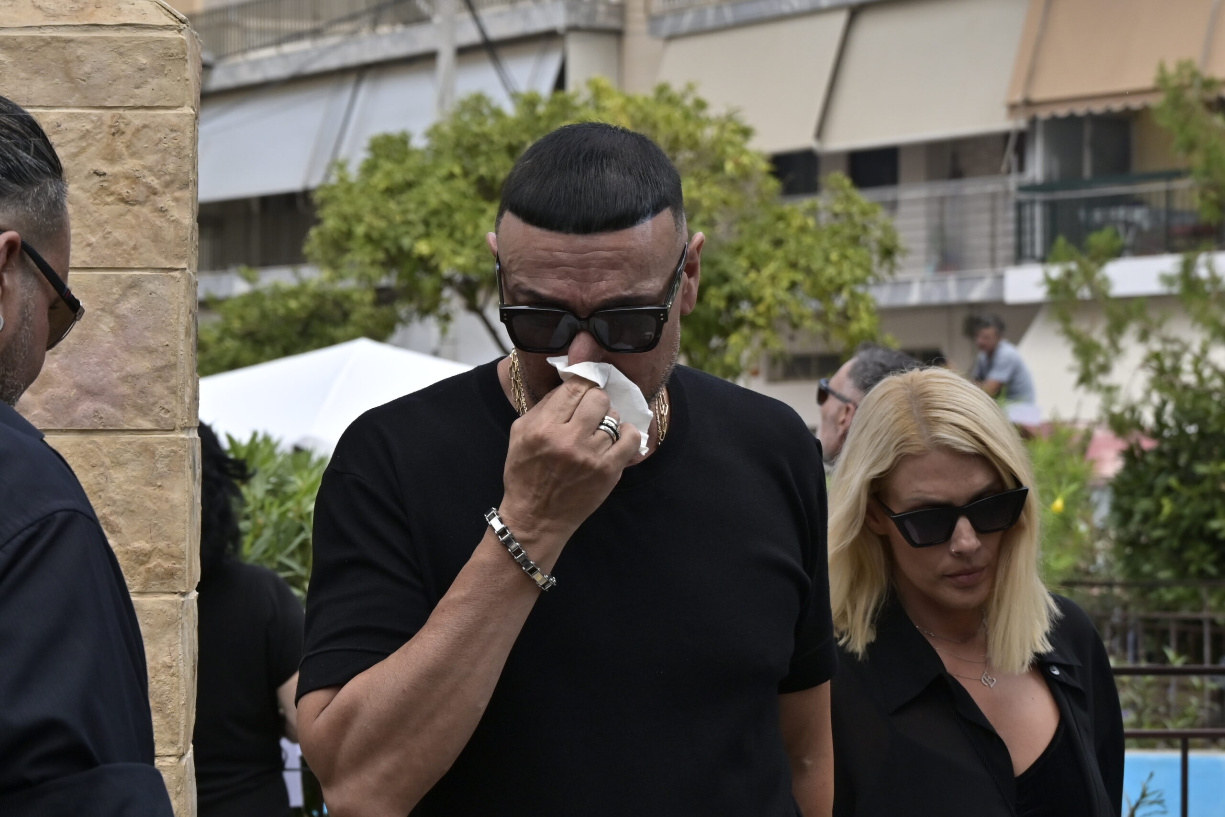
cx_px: 612
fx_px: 3811
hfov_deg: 18.3
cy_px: 408
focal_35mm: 112
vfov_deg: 12.2
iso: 500
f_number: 8
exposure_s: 1/640
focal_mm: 75
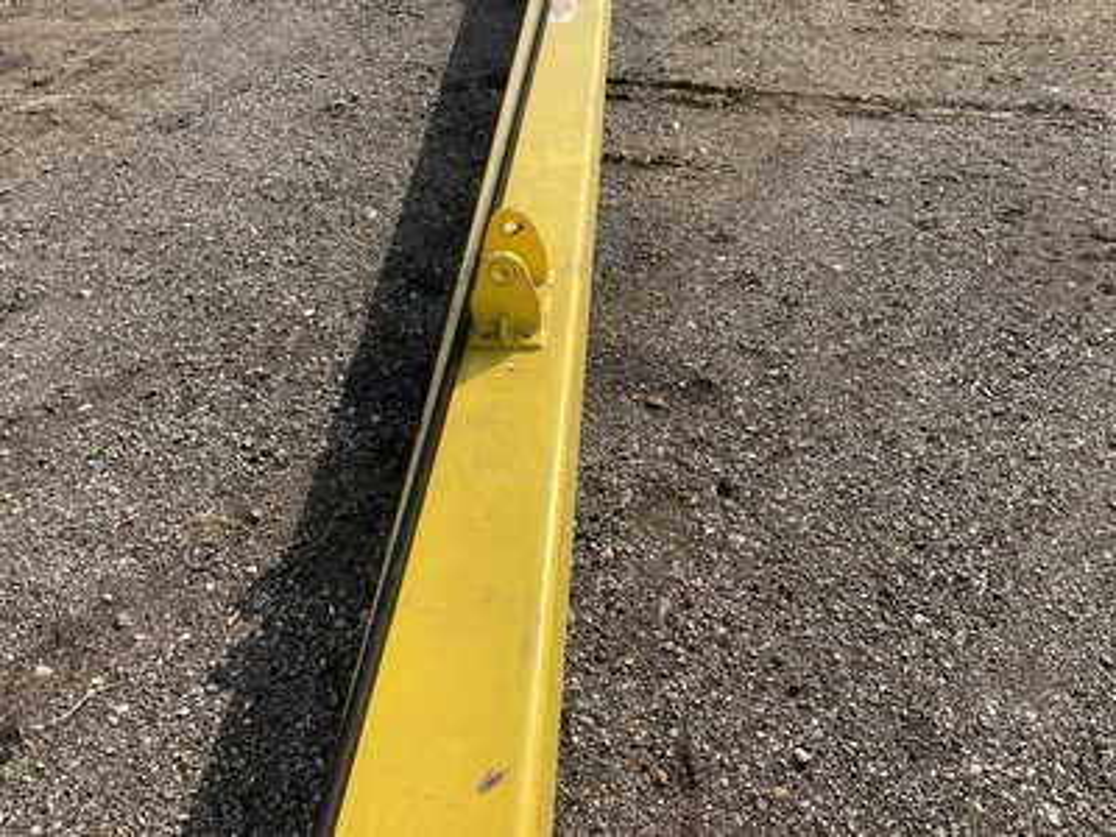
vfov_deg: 48.2
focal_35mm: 29
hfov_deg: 61.7
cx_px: 558
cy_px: 418
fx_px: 935
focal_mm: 3
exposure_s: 1/1055
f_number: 1.8
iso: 25
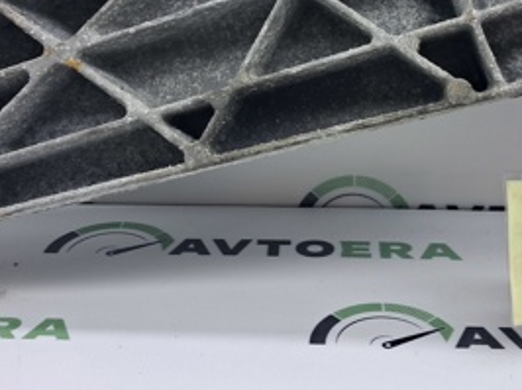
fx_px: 979
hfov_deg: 29.8
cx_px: 294
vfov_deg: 22.2
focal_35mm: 65
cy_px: 60
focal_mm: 4
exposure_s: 1/100
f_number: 1.8
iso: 50
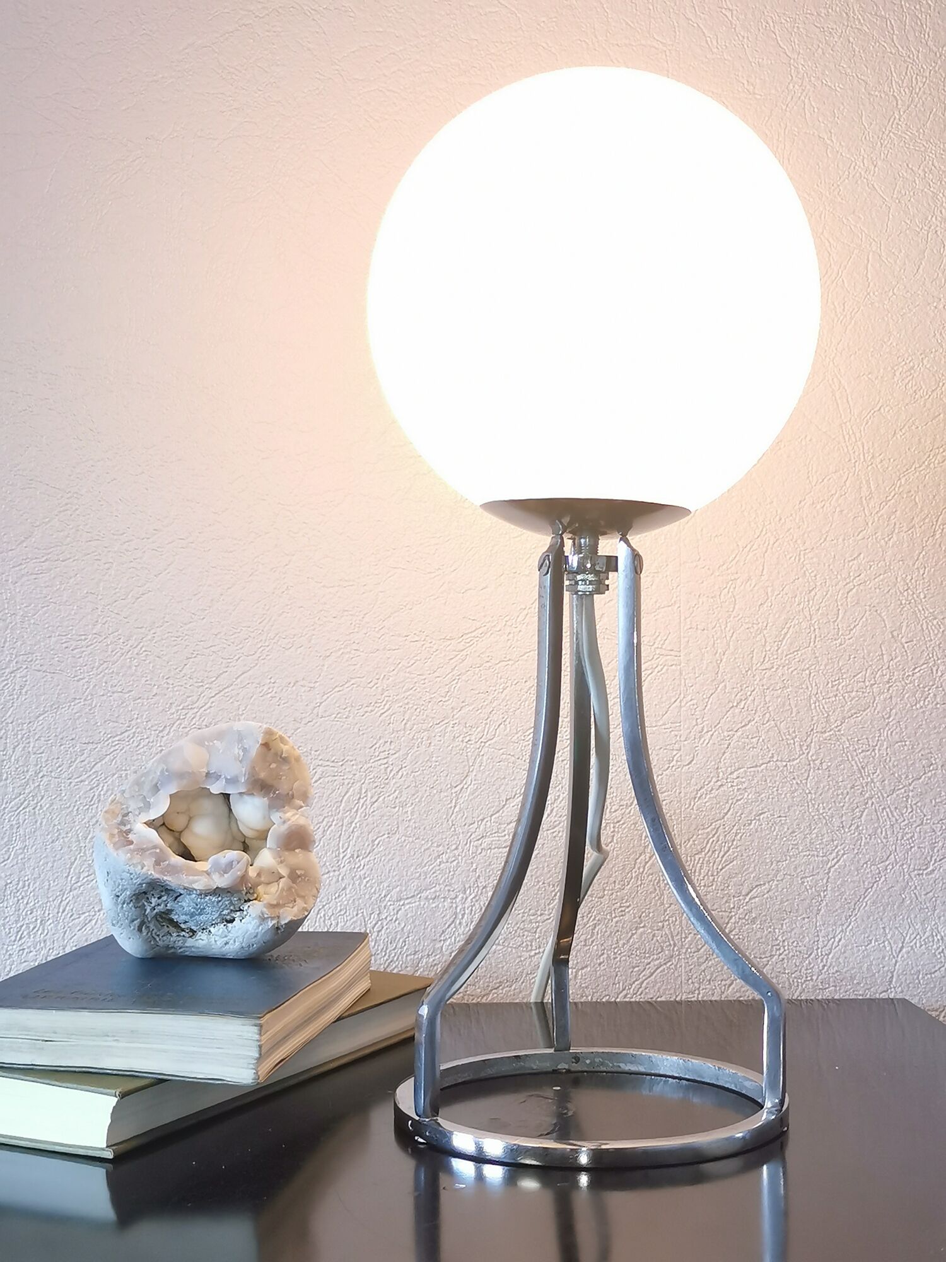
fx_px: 1676
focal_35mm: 46
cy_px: 631
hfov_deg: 31.5
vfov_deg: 41.2
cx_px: 473
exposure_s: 1/100
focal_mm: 5.58
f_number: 1.8
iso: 160
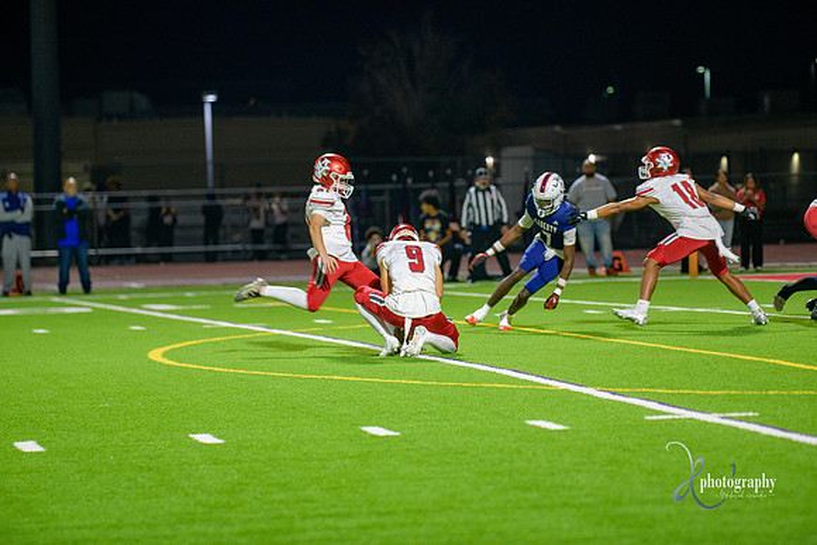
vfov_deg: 8.1
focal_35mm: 170
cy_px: 272
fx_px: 3859
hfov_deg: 12.1
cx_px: 408
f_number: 2.8
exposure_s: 1/250
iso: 2000
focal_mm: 170
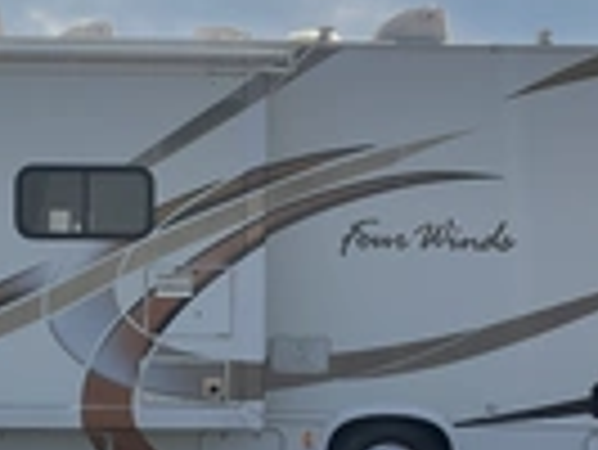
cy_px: 324
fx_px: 1504
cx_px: 157
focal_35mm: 87
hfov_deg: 22.3
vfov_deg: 16.9
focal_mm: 3
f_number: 1.8
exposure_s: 1/3788
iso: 25
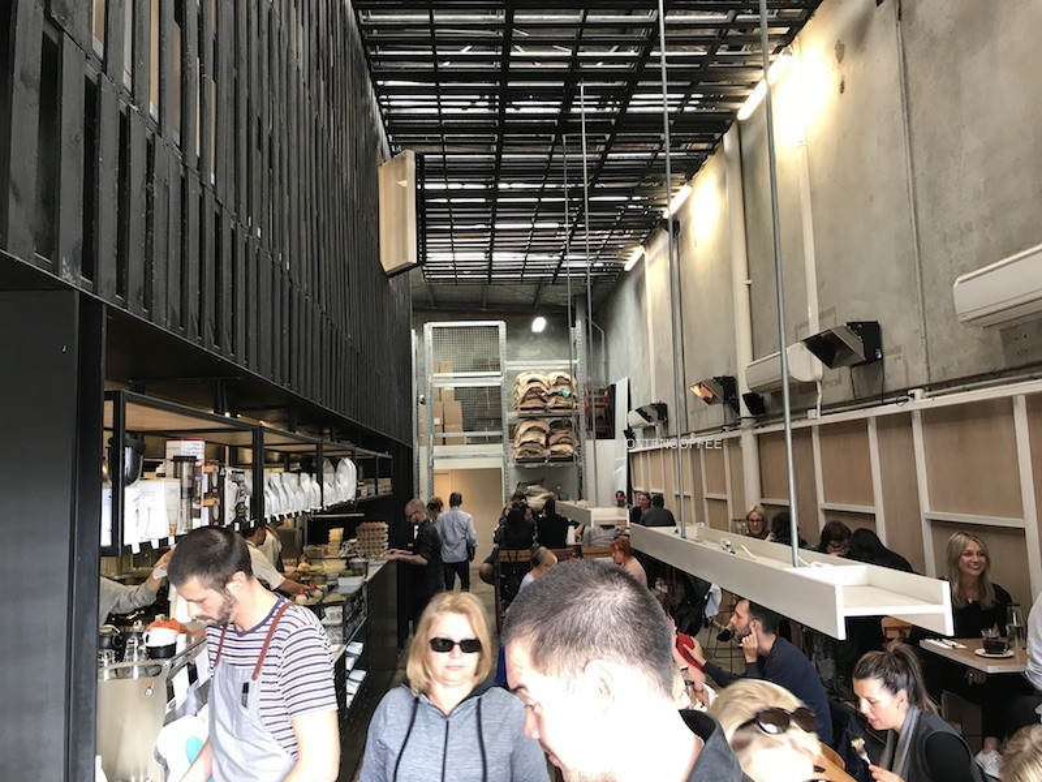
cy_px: 391
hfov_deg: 63.4
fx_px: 843
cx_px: 521
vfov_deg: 49.7
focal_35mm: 28
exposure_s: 1/20
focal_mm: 3.99
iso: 32
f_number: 1.8
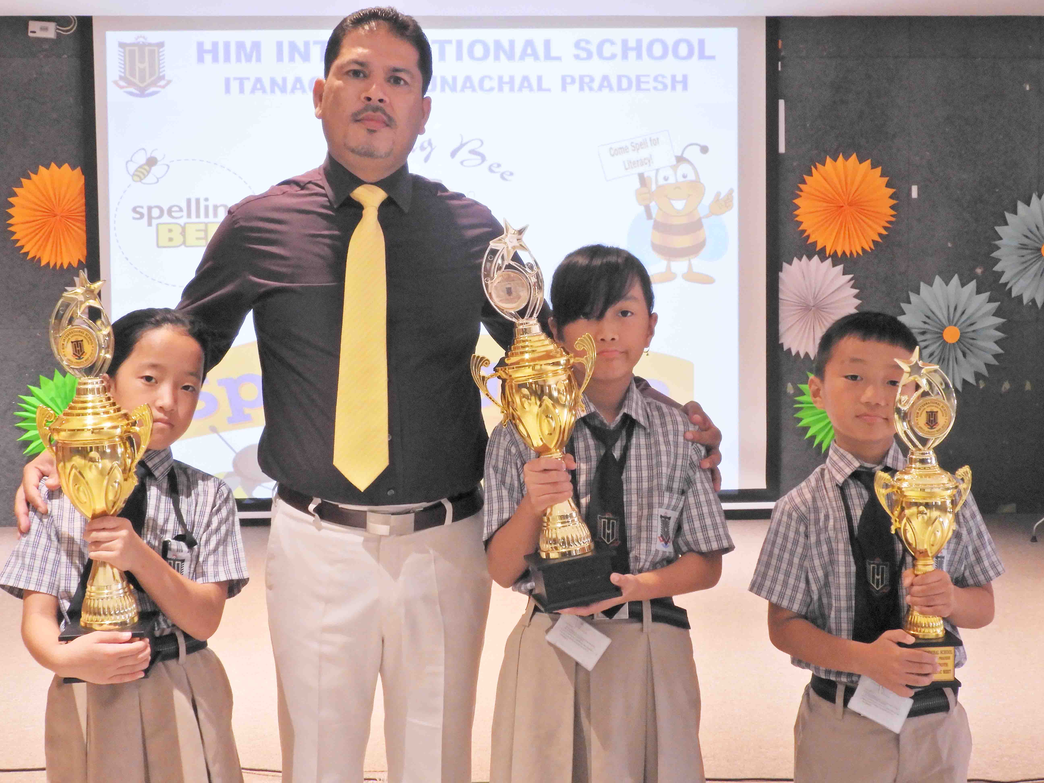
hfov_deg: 38.2
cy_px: 392
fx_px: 1508
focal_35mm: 50
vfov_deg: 29.1
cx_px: 522
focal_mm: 9
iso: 400
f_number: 6.3
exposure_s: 1/10
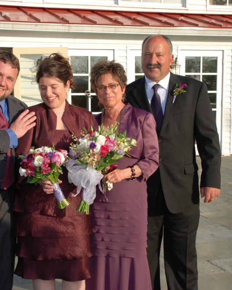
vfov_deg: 28.0
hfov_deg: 22.6
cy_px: 150
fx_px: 581
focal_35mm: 68
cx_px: 102
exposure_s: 1/160
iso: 100
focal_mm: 31
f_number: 6.3
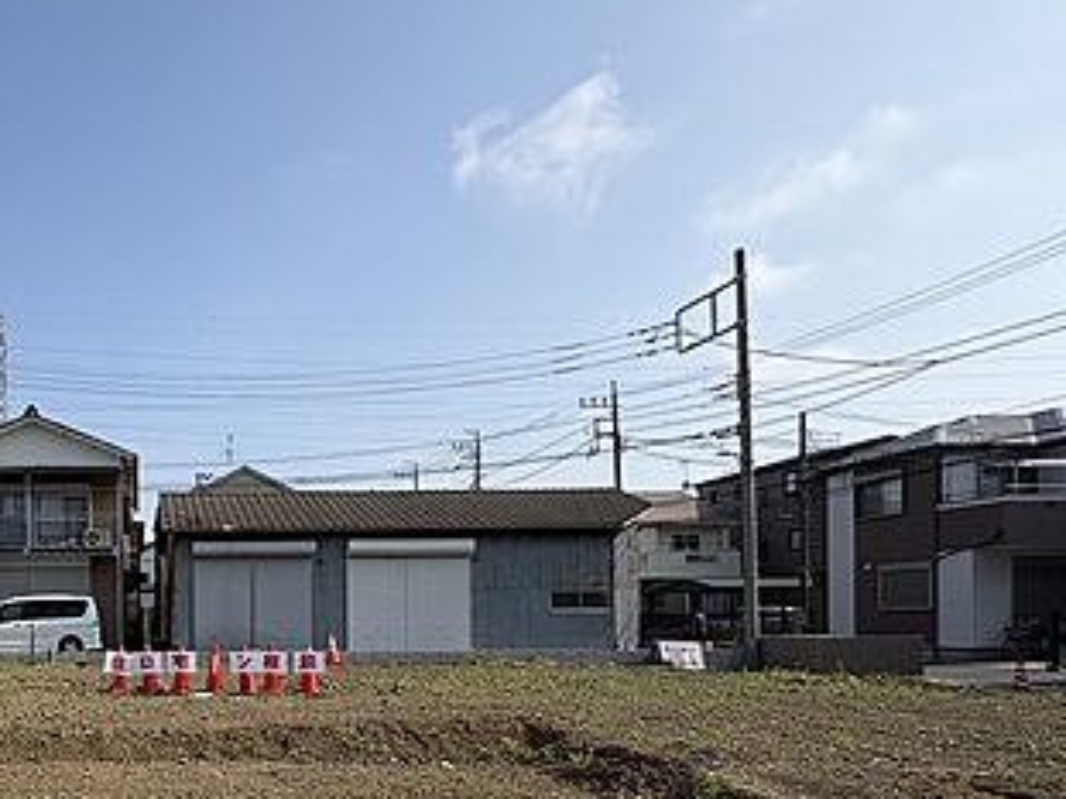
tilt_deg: -0.9
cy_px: 621
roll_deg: -0.3
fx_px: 831
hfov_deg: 56.9
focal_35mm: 27
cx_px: 120
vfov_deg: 48.8
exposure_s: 1/1637
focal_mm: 2.22
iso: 40
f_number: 2.2
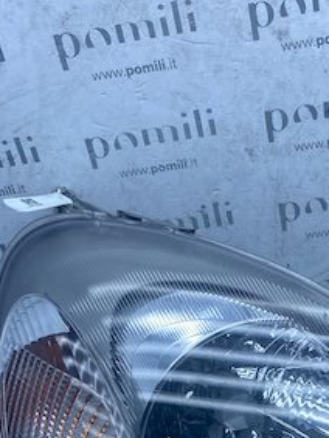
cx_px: 284
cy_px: 458
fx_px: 747
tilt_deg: -38.5
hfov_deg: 24.3
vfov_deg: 30.0
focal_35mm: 59
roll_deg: -2.7
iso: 32
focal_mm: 4.25
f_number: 1.8
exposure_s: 1/990
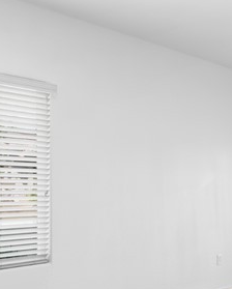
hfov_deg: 23.5
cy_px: 186
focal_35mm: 62
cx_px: 235
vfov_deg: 30.3
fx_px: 531
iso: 400
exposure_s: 1/30
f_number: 8
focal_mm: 17
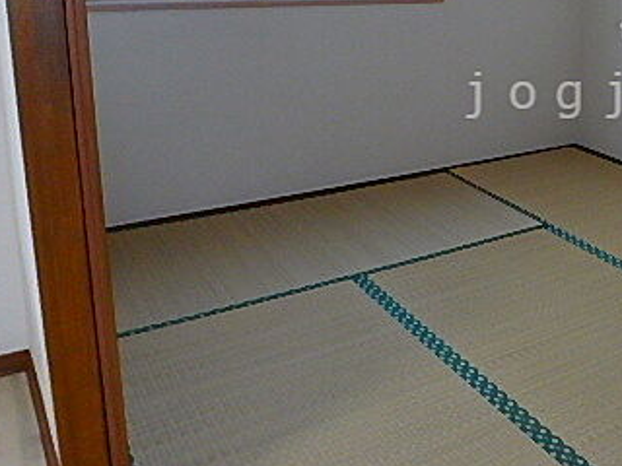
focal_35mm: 42
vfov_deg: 33.4
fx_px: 755
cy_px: 95
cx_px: 599
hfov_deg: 40.2
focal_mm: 3.7
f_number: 3.5
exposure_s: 1/30
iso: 400
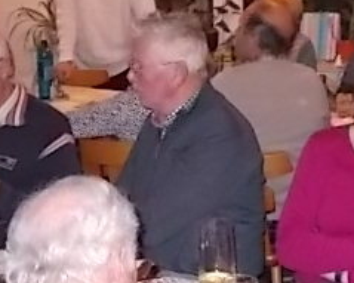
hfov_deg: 18.8
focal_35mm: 102
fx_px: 1068
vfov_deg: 15.1
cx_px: 154
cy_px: 123
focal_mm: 6.9
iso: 500
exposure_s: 1/30
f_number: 3.9
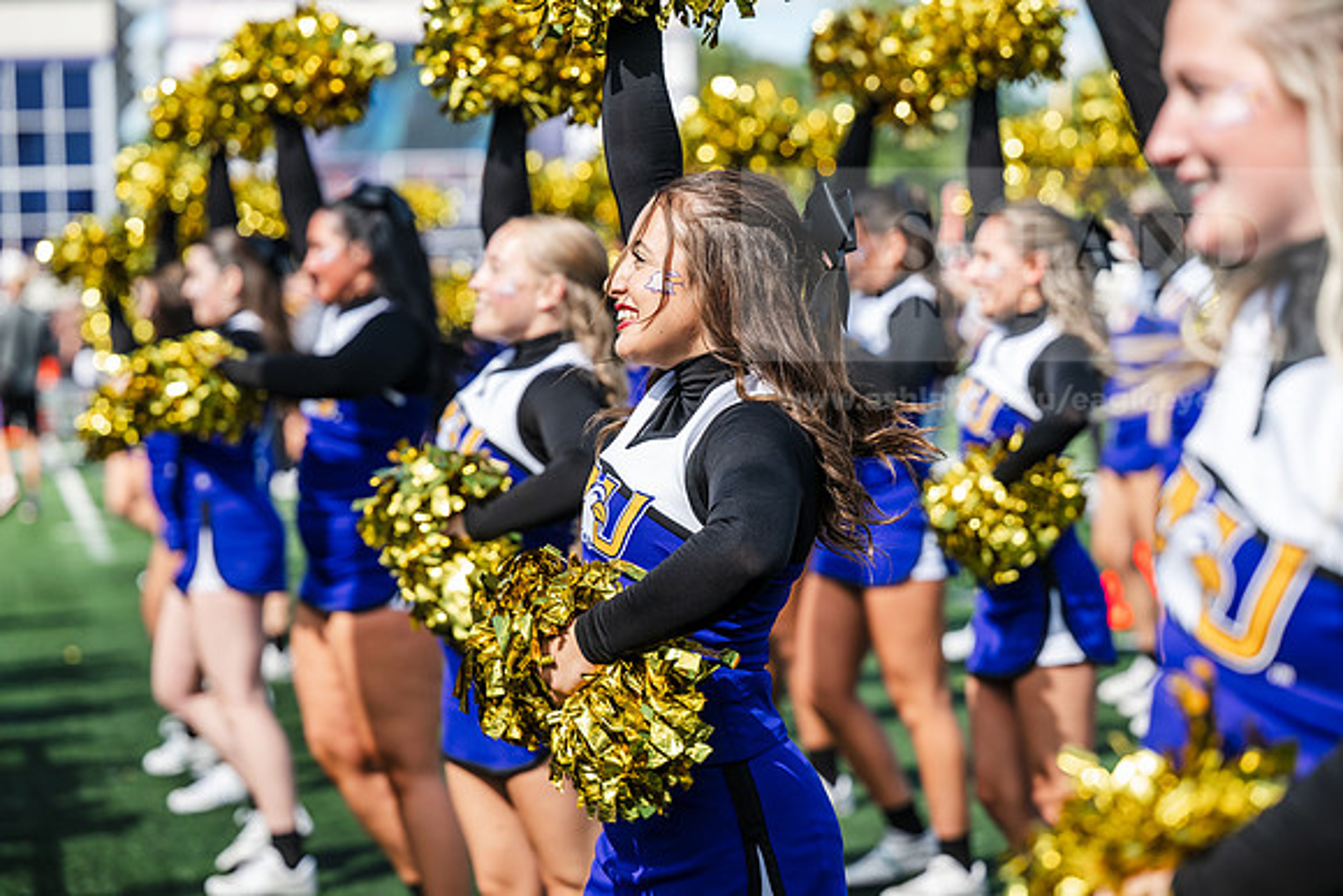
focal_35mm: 104
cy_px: 448
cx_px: 672
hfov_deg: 19.6
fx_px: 3881
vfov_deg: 13.2
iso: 250
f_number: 3.5
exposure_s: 1/1600
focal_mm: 104
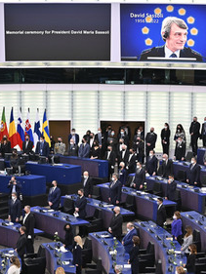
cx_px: 90
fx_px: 856
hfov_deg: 13.7
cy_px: 139
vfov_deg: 18.2
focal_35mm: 108
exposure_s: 1/320
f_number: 2.8
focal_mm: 70
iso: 1000
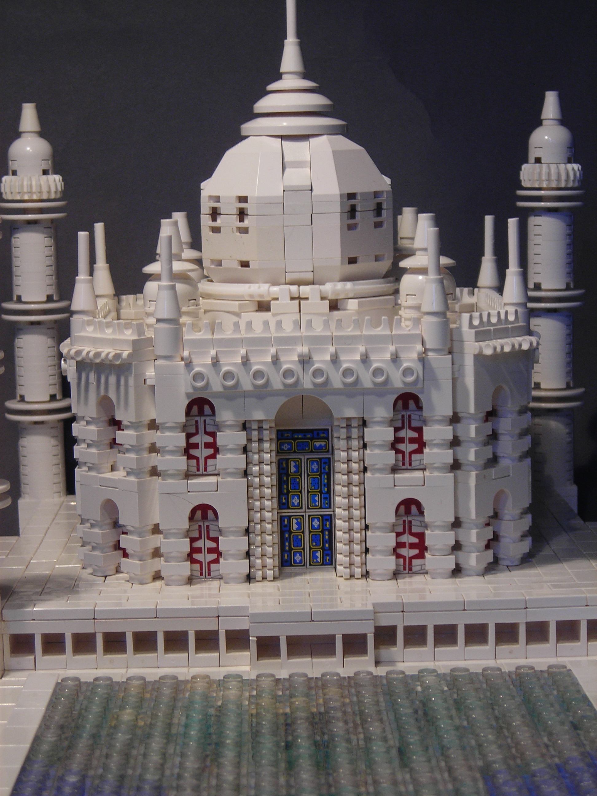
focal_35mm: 90
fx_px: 2070
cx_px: 298
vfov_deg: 21.8
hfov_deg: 16.4
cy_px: 398
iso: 50
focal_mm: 14.8
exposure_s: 1/34
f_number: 4.6
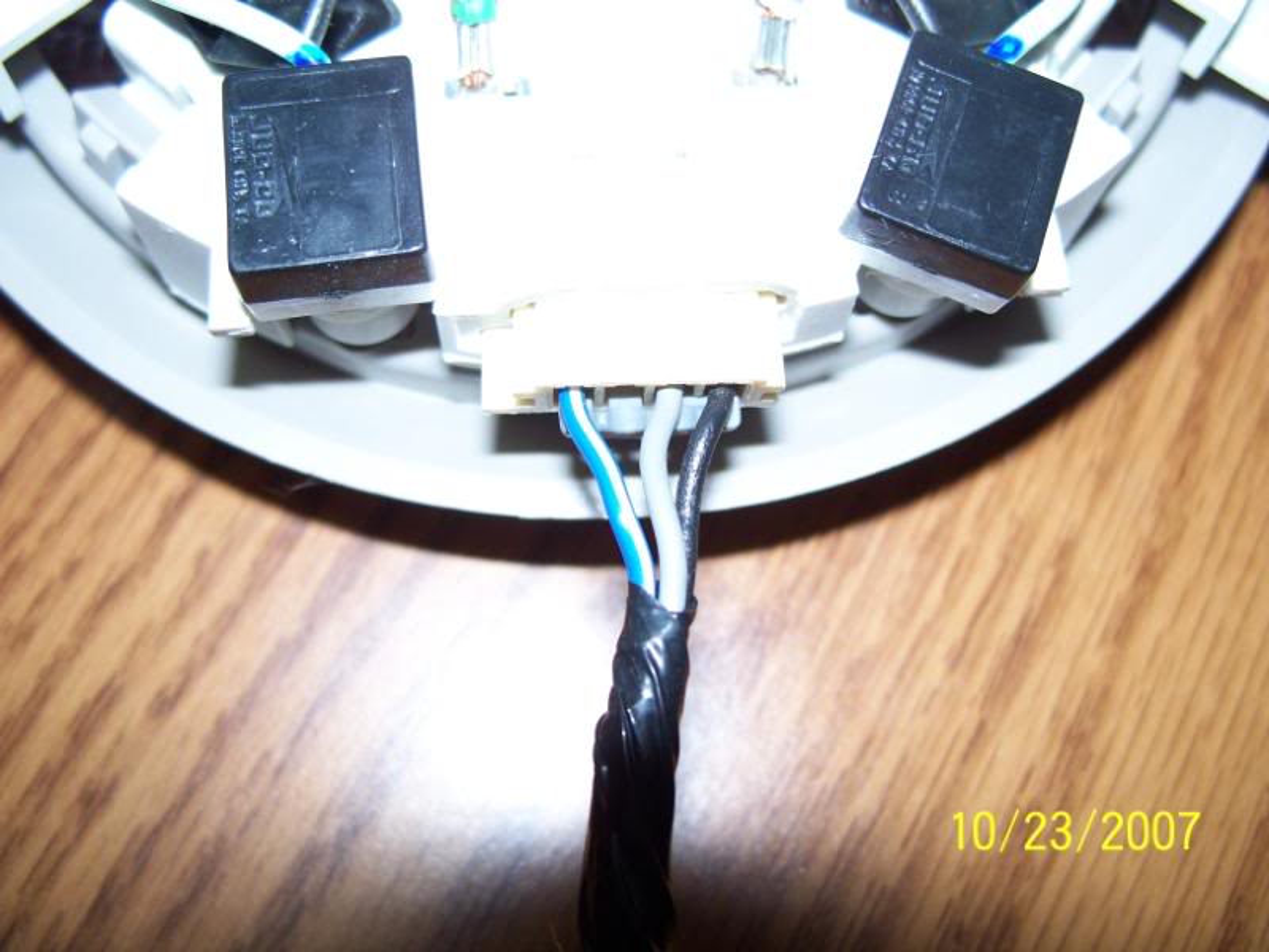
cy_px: 476
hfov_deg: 50.1
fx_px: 1356
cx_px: 634
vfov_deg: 38.7
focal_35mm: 37
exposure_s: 1/60
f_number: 2.8
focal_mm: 7.8
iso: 80
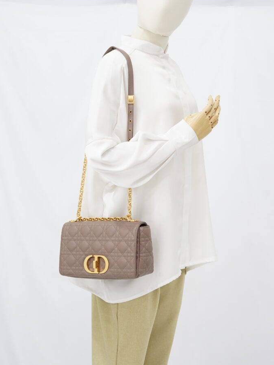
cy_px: 190
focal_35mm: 55
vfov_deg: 34.9
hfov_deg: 26.6
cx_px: 139
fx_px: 581
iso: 640
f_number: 6.3
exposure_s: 1/8
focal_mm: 50
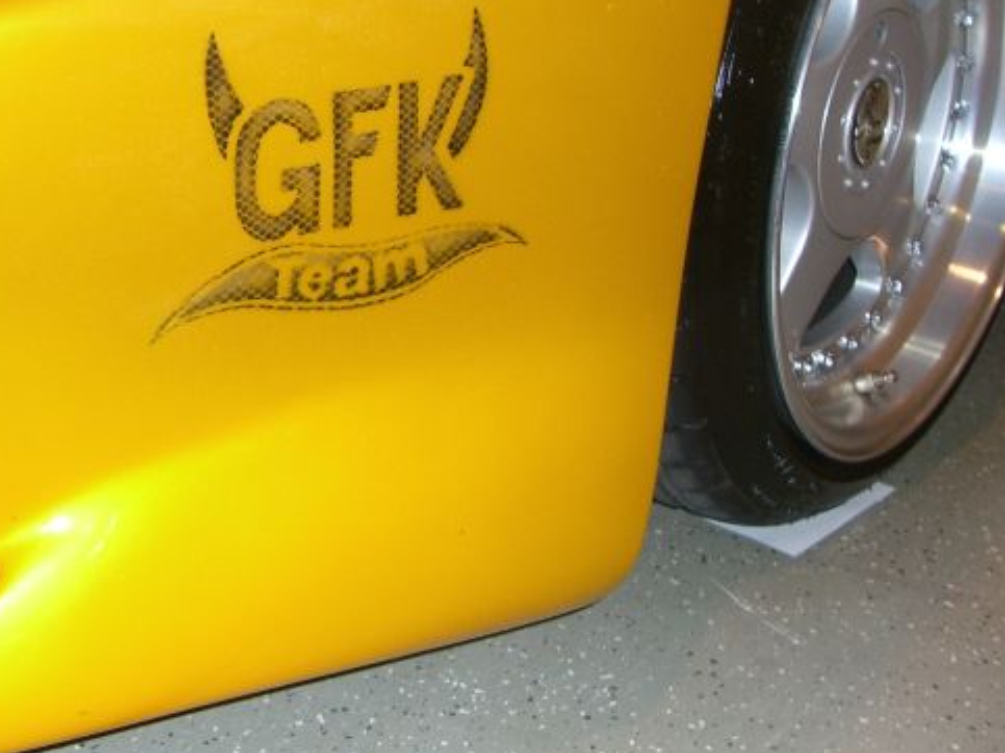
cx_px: 308
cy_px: 275
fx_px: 1829
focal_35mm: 63
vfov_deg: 23.2
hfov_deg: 30.4
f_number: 2.7
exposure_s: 1/60
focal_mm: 6.2
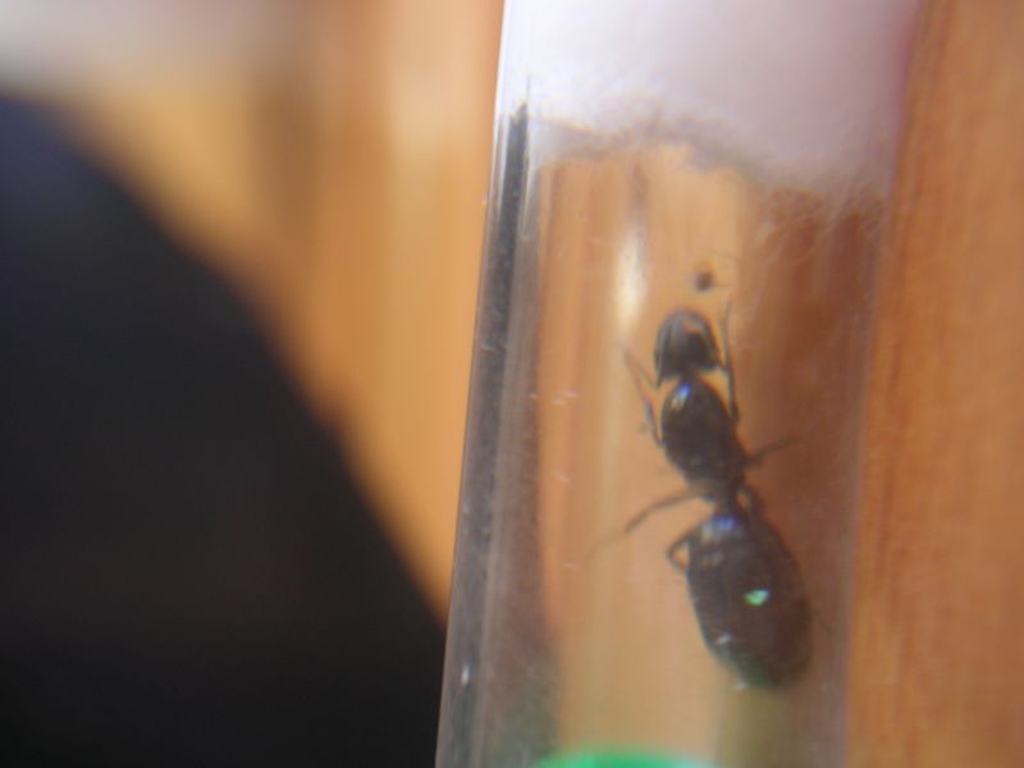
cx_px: 512
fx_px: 1035
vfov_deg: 40.7
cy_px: 384
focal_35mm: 35
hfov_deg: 52.6
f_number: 3
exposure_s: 1/17.5
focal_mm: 5.8
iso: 50
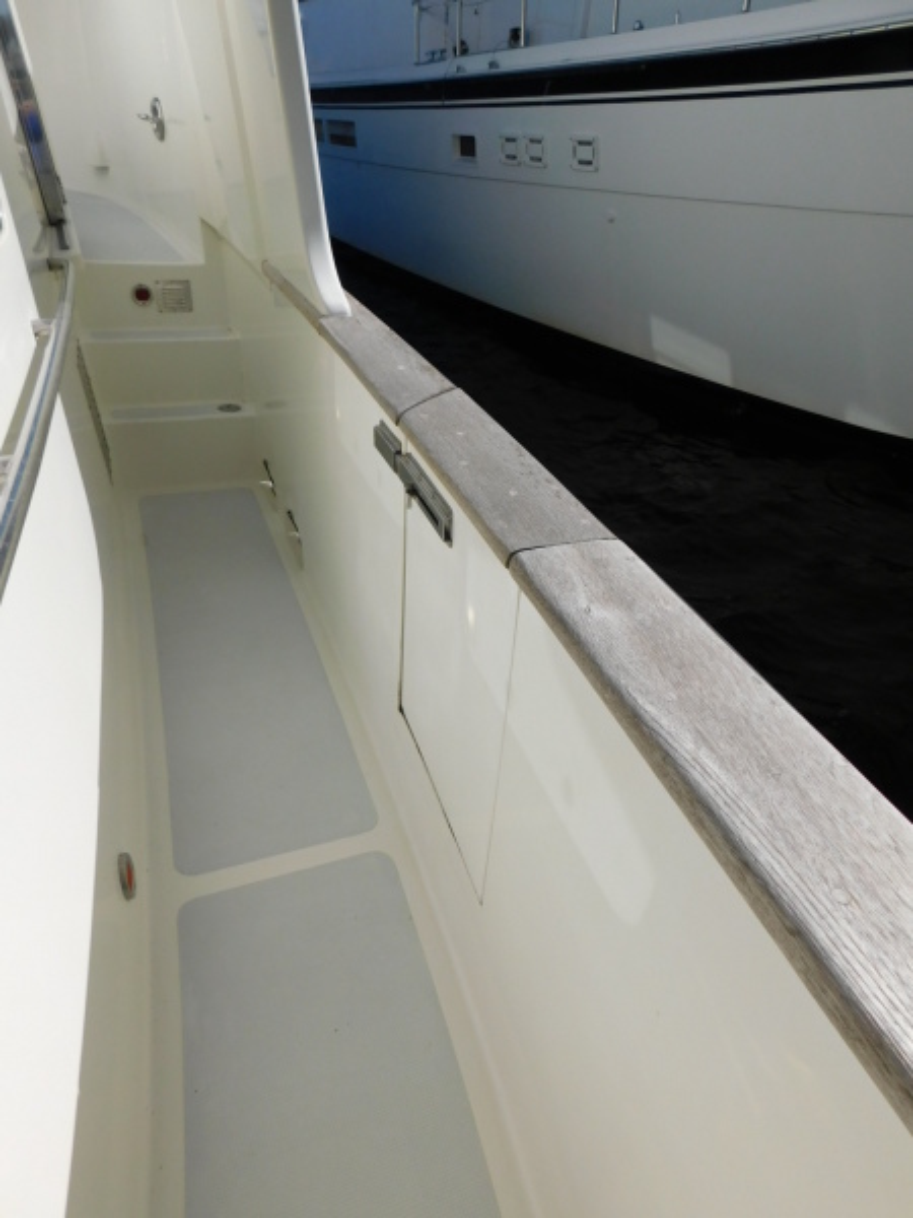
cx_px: 456
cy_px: 609
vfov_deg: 73.9
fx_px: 809
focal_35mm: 23
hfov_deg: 58.9
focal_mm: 4
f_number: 6
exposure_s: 1/1000
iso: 125
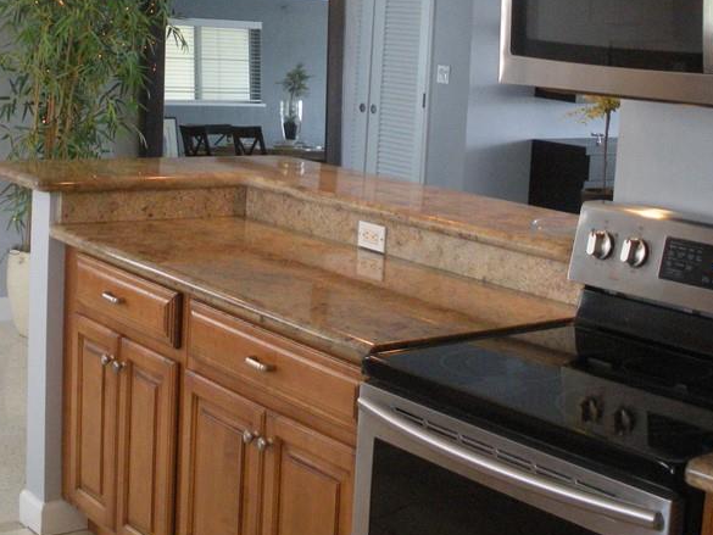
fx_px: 1298
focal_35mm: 63
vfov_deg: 22.9
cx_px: 429
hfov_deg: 30.6
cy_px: 84
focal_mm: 6.3
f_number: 3.5
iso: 331
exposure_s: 1/56.1
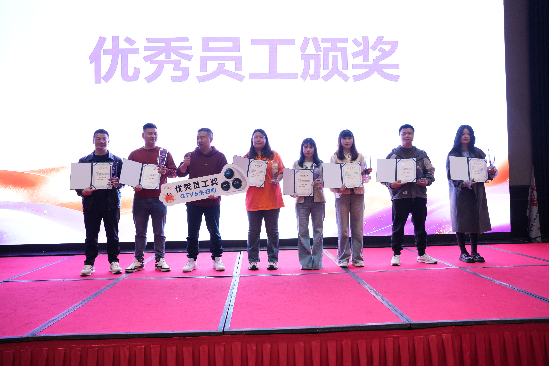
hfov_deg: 64.9
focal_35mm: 28
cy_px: 183
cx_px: 274
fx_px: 432
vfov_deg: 46.0
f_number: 3.5
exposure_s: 1/80
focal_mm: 28.3
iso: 2500
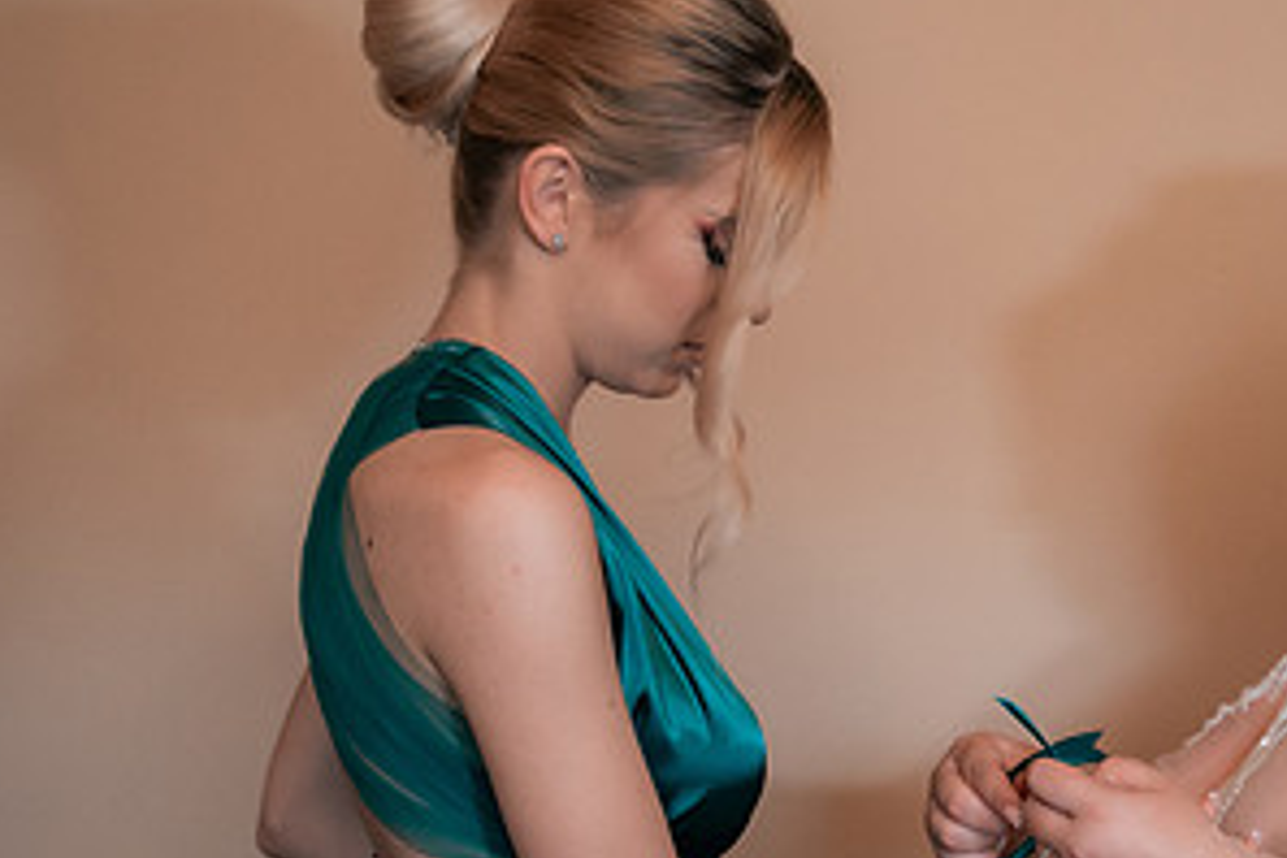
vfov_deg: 19.4
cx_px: 934
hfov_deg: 28.5
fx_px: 2502
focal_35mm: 70
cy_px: 604
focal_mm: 30
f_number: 2.8
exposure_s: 1/320
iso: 1600
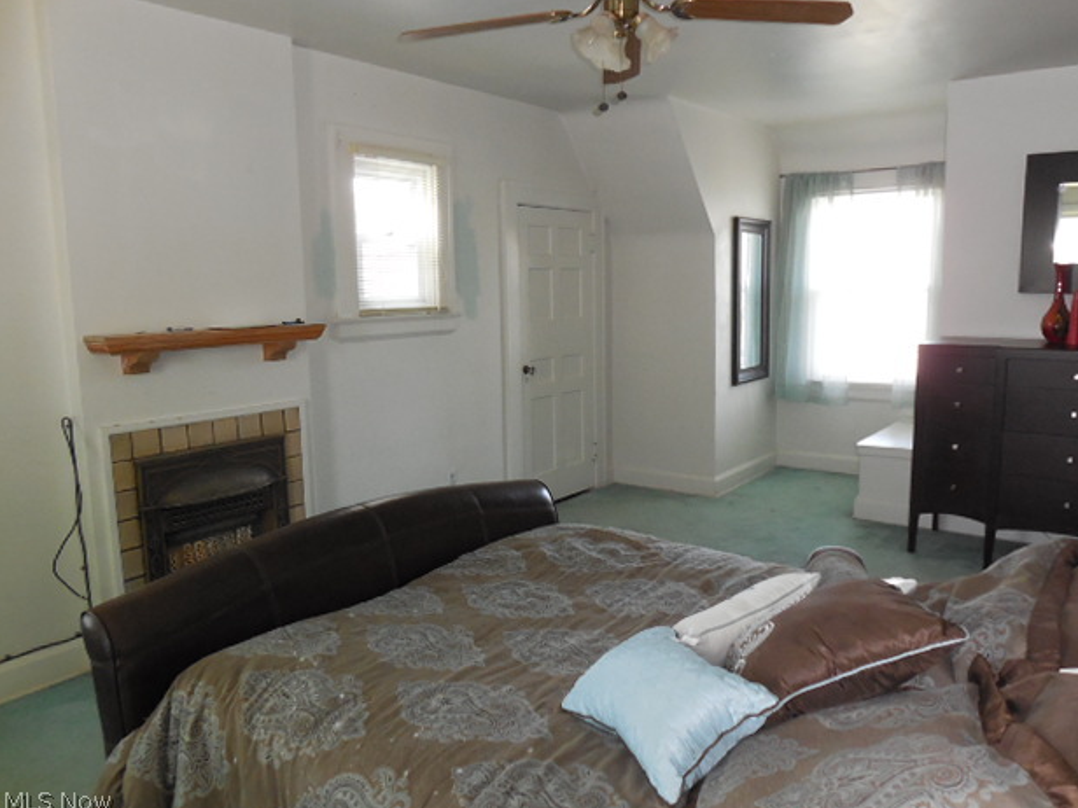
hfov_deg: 65.3
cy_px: 401
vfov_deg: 51.4
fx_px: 841
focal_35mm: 27
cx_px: 558
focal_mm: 4.6
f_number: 3.5
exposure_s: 1/25
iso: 500
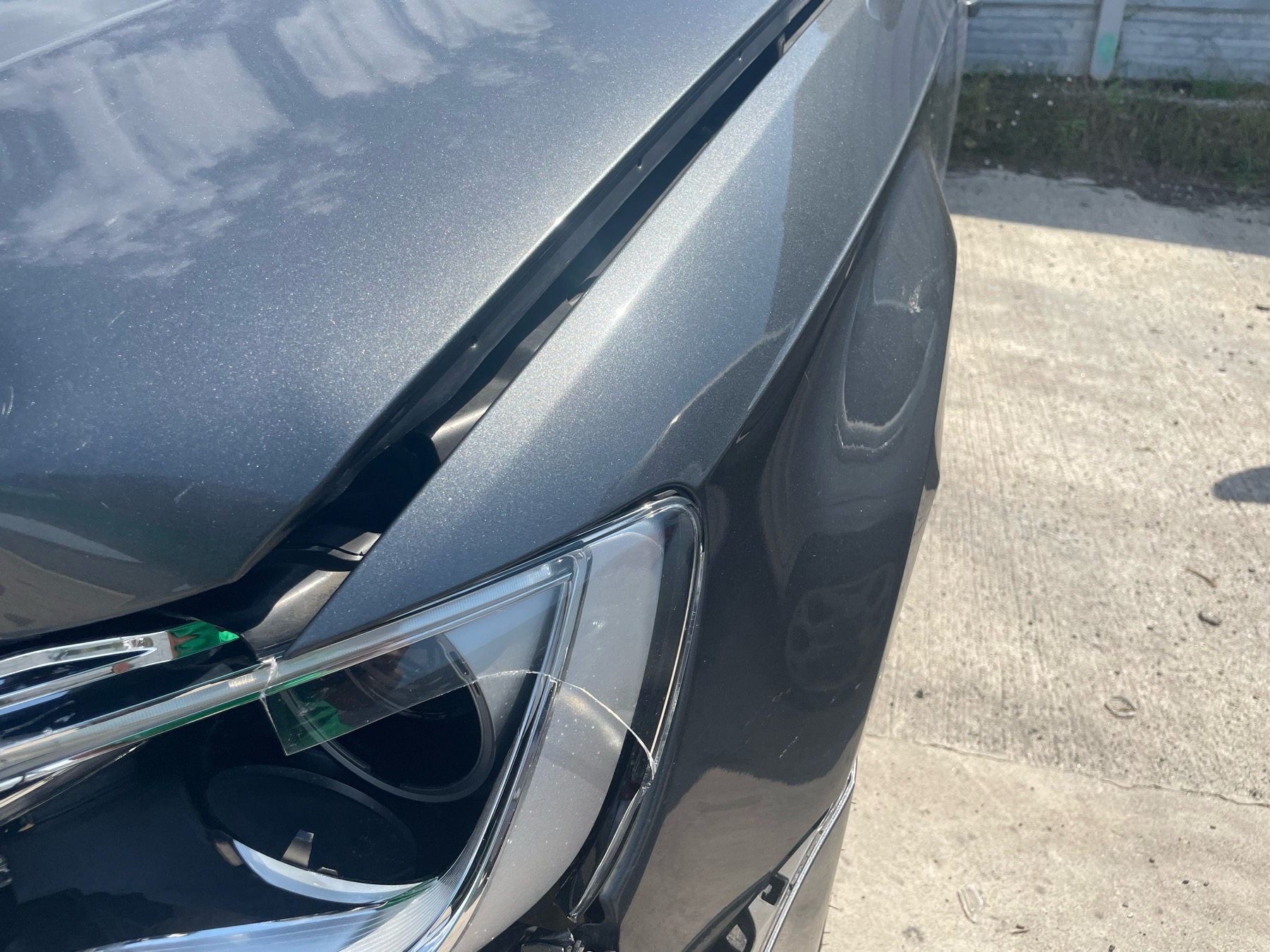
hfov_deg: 67.3
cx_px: 635
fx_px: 954
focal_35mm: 26
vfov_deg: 53.1
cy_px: 476
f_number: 1.6
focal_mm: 4.2
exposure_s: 1/3509
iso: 32
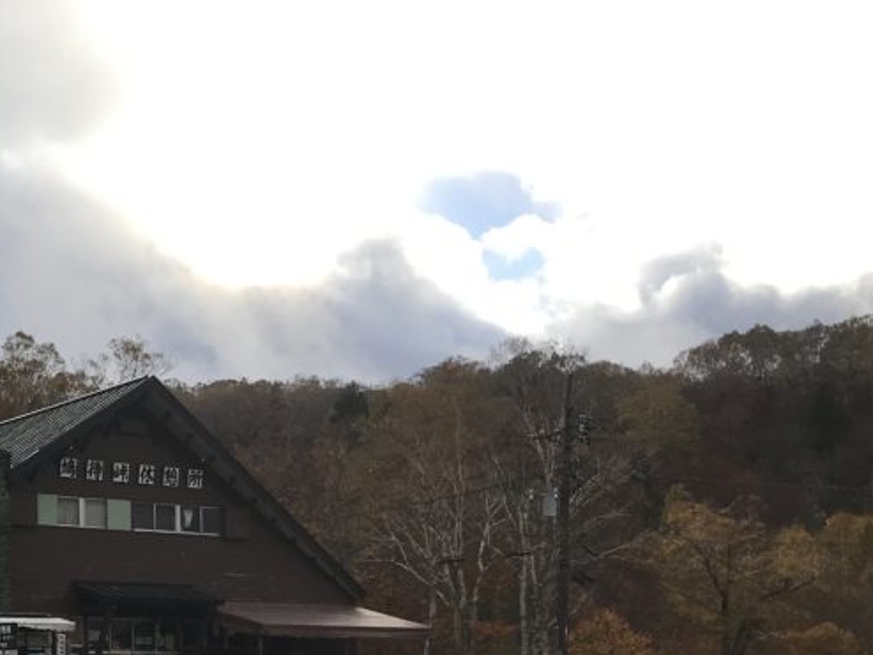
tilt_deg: +2.3
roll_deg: +0.4
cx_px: 39
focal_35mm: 58
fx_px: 1463
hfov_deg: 31.2
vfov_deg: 24.0
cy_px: 671
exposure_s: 1/1709
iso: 20
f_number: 1.8
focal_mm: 3.99
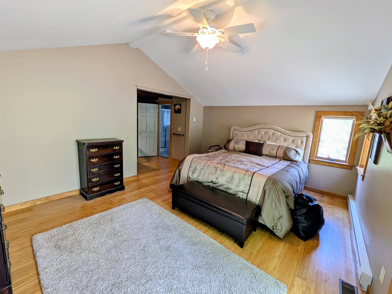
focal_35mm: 14
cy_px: 147
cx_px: 196
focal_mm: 1.83
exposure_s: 1/24
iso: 58
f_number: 2.2
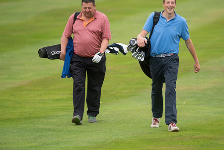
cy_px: 61
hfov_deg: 5.3
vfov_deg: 3.6
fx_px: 2402
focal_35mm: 386
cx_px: 130
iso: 800
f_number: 4
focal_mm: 300
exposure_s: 1/2500
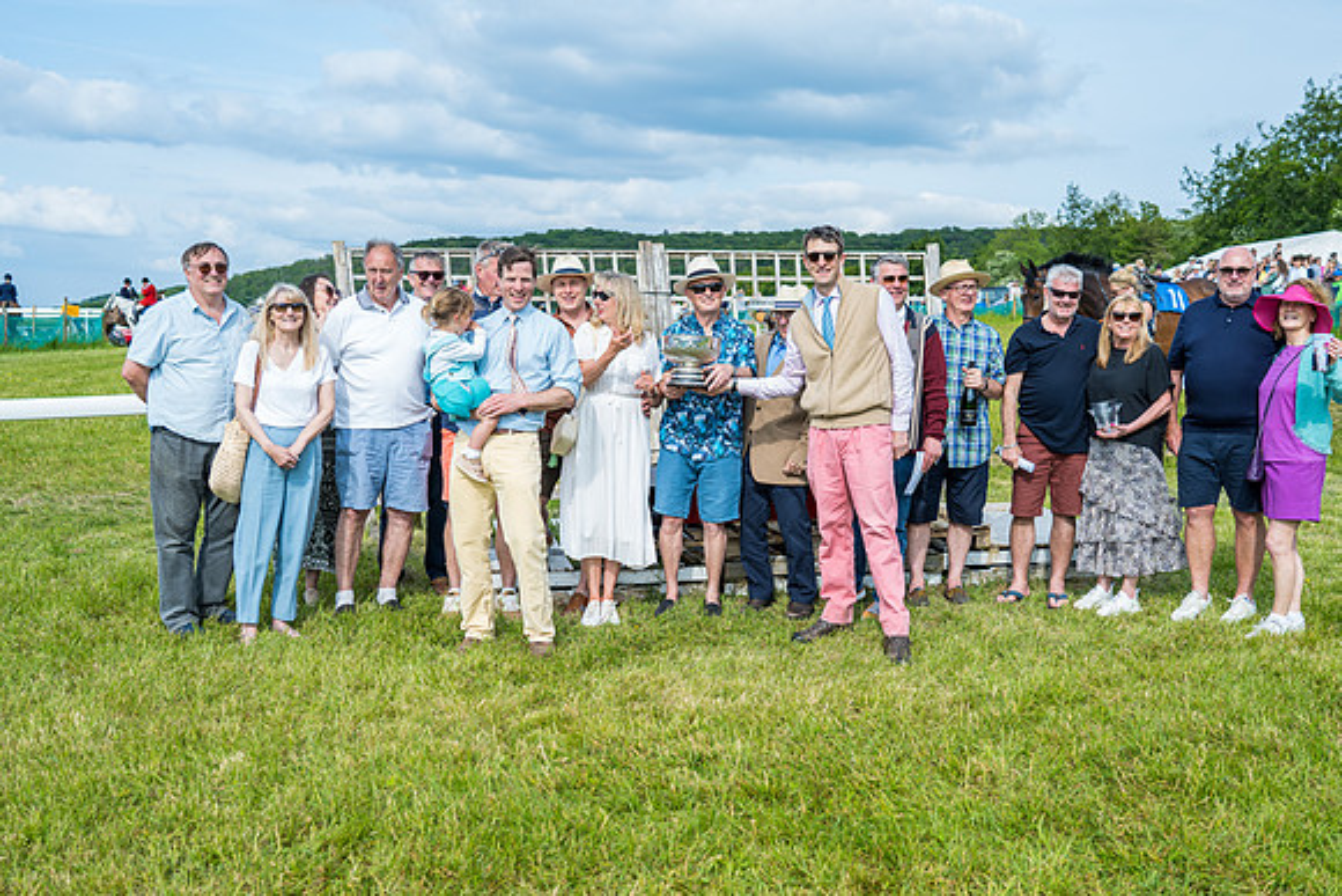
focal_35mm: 37
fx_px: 1388
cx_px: 705
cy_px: 478
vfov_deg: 35.7
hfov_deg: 51.6
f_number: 4.5
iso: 50
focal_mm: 34
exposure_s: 1/320
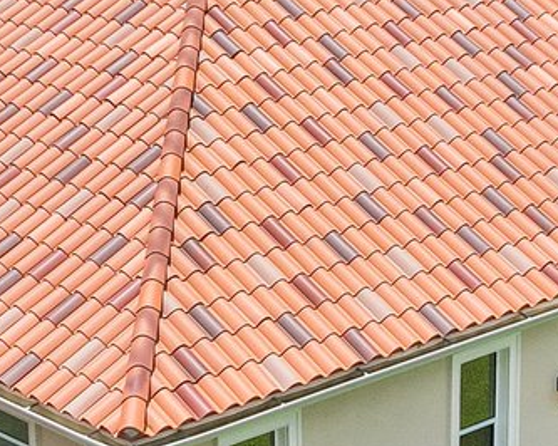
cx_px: 327
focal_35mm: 127
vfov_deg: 12.1
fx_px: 2096
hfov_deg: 15.2
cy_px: 246
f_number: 2.8
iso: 110
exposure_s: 1/2500
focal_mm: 8.4
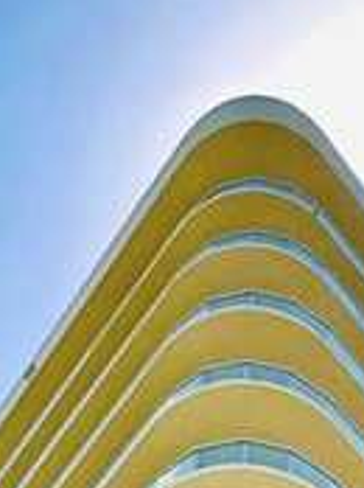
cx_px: 221
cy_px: 1242
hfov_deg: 17.1
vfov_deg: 13.8
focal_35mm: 86
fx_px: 1209
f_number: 2.2
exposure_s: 1/895
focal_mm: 2.22
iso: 50
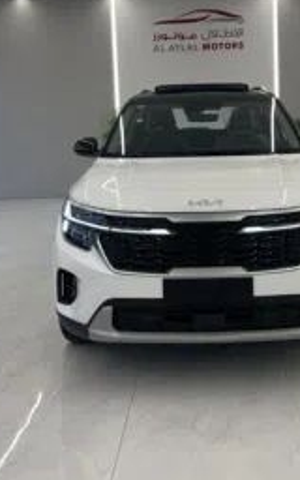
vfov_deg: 45.4
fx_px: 563
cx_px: 193
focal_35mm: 43
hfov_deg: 29.7
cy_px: 152
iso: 64
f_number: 1.6
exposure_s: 1/100
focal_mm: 4.2
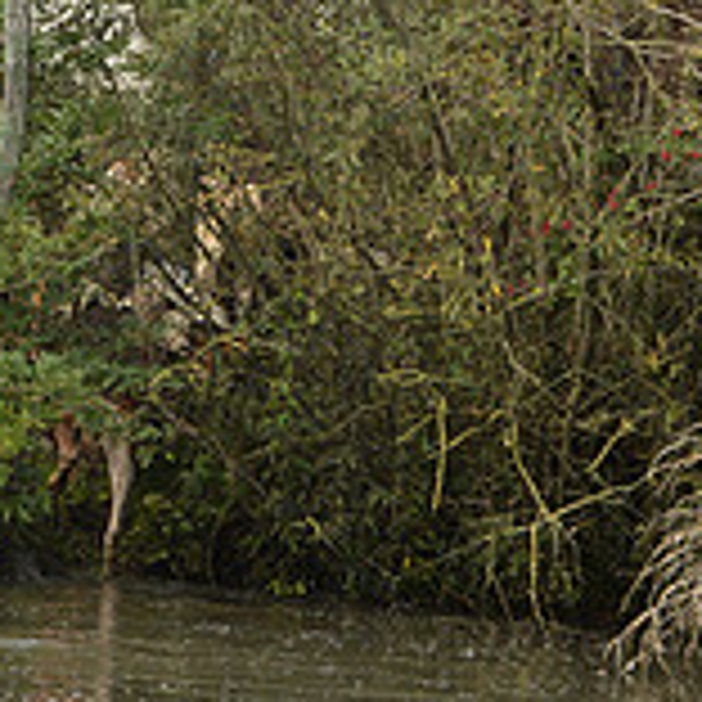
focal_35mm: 425
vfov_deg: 4.1
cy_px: -4
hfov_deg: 4.1
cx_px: -486
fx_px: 9751
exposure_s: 1/1250
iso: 1600
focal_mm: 135
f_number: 5.6
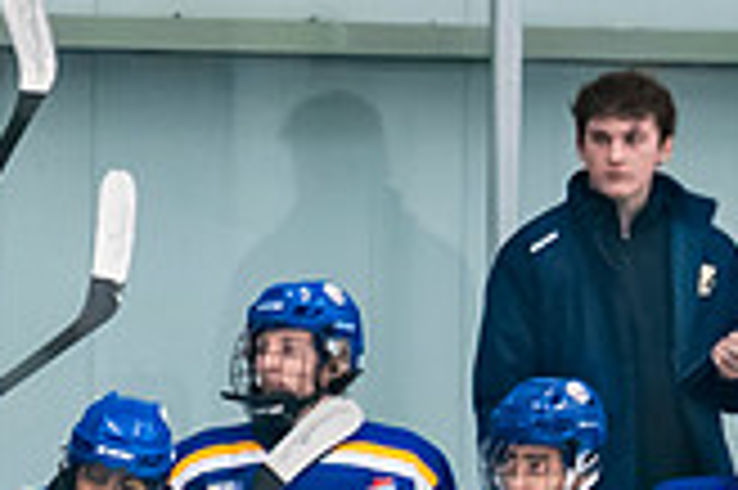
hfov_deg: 2.9
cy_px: 1017
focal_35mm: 710
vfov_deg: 1.9
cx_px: -758
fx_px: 14540
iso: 1600
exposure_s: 1/640
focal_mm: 95
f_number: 2.8
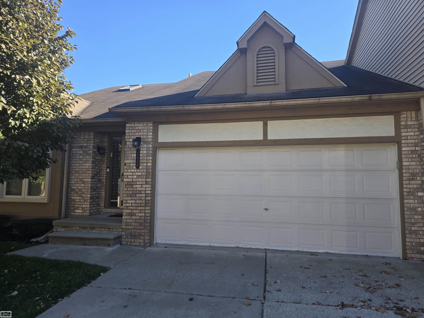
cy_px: 159
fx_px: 282
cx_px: 212
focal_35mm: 23
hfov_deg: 73.9
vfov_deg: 58.9
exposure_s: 1/207
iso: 12
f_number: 1.7
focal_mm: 6.3
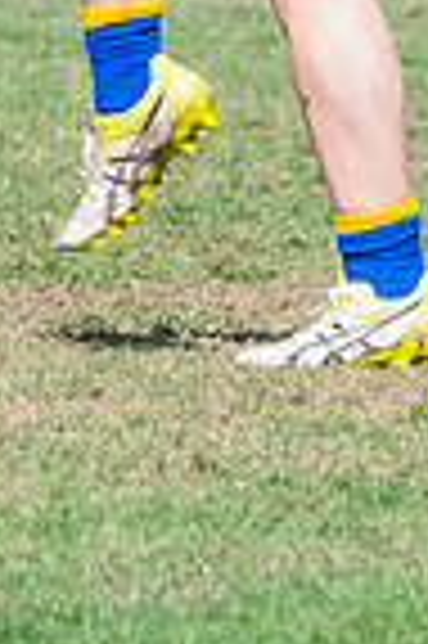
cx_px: 104
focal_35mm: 1661
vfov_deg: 1.2
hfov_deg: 0.8
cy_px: -361
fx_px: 29691
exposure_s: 1/1600
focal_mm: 240
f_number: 9
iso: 800
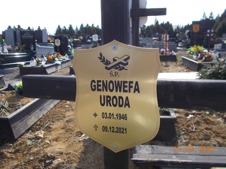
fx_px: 196
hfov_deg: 60.0
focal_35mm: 30
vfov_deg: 46.8
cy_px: 84
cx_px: 113
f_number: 8.6
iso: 80
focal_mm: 5.3
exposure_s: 1/100
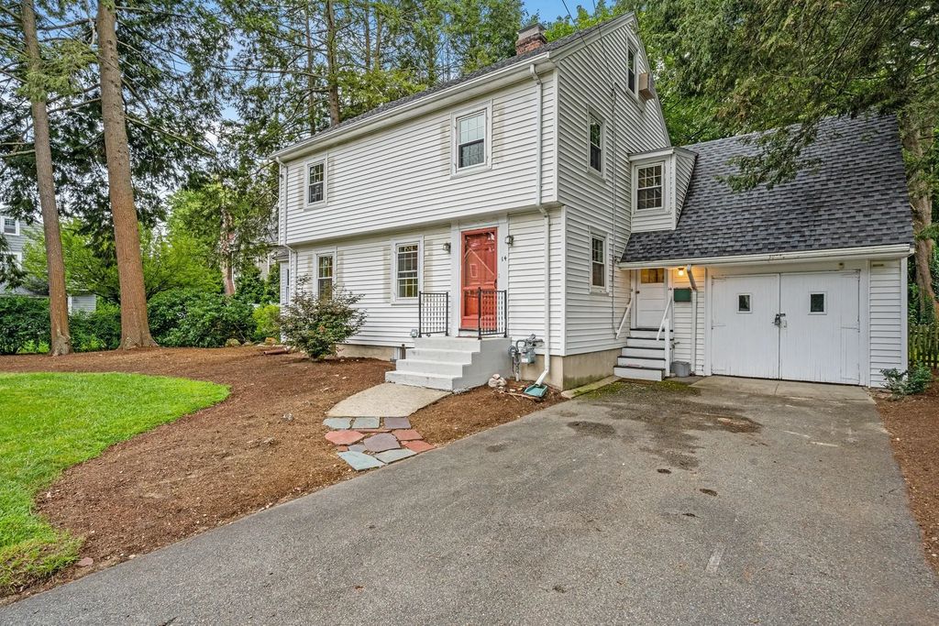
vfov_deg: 67.4
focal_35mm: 18
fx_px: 470
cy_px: 313
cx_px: 470
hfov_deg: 90.0
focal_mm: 18
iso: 500
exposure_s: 1/20
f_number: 10
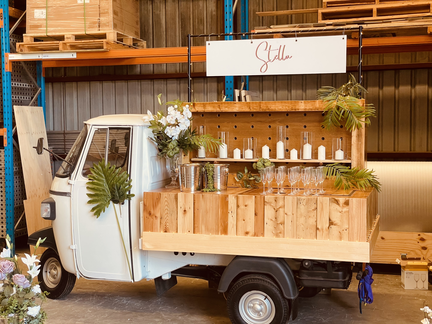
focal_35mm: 52
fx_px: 649
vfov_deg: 28.0
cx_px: 216
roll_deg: +0.6
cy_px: 162
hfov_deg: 36.8
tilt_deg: -3.1
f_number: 2
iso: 200
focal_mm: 6
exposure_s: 1/113
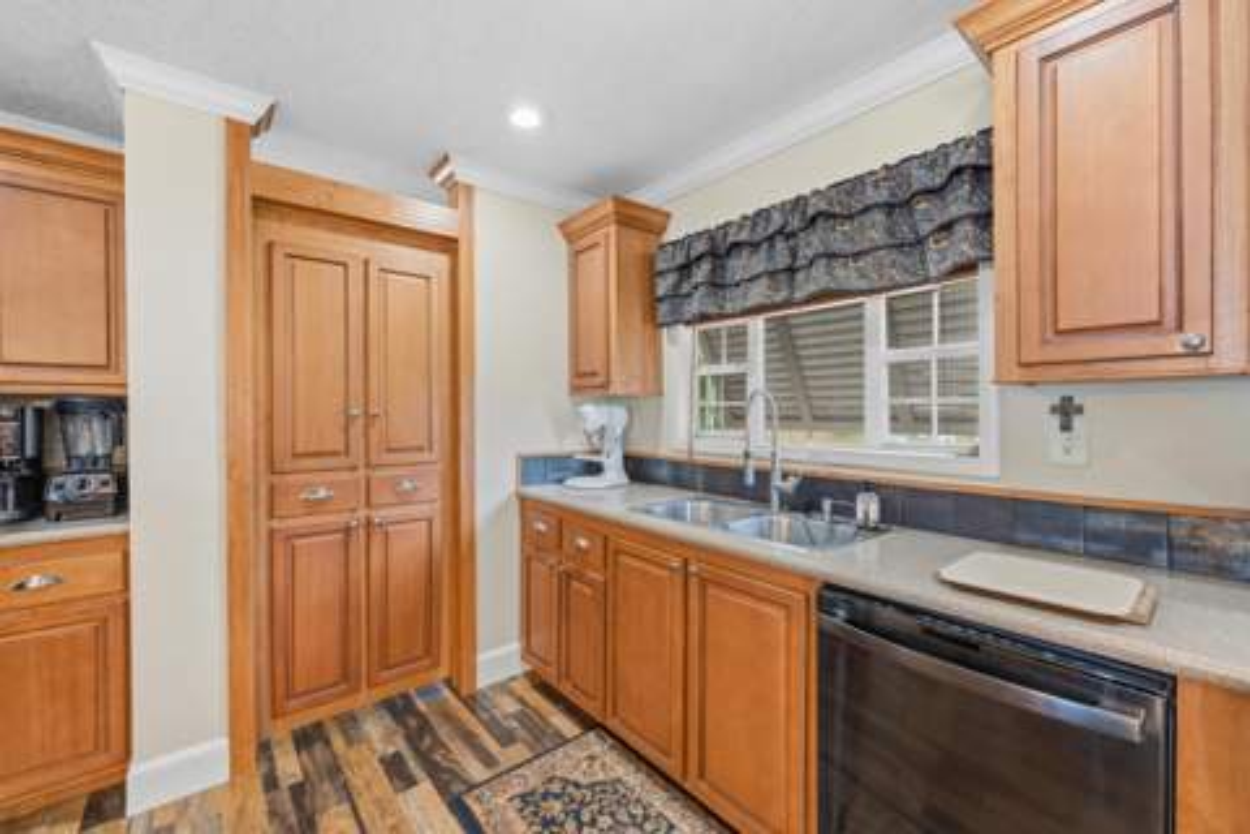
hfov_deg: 104.3
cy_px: 417
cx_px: 625
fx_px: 486
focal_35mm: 14
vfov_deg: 81.2
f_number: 9
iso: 250
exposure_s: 1/1.25
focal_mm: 14
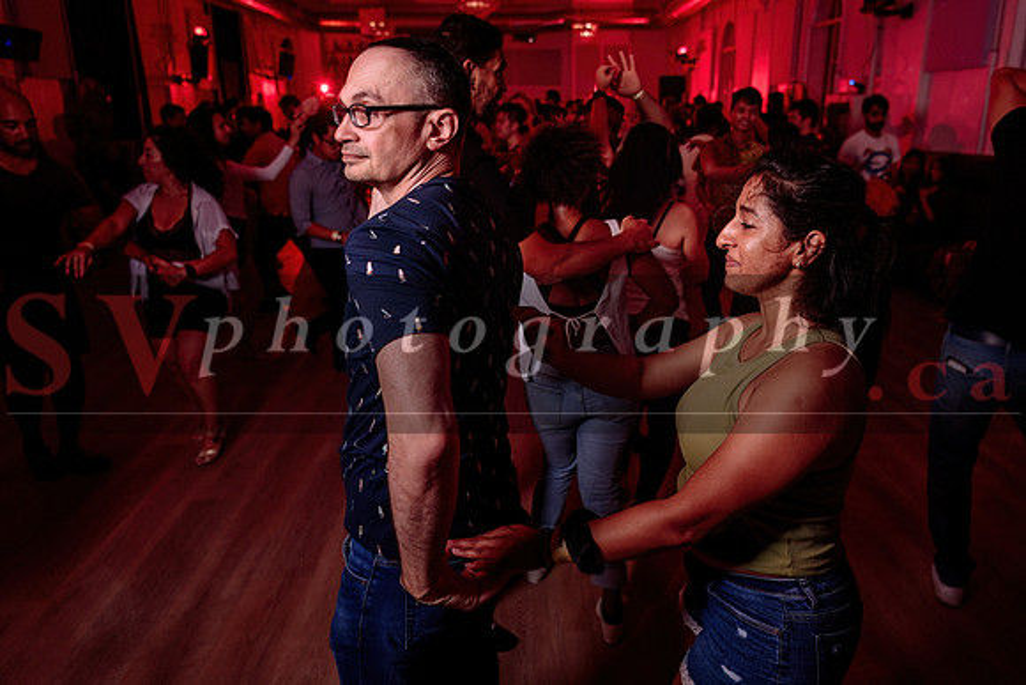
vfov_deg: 50.0
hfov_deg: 69.8
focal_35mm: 26
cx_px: 550
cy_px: 318
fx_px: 734
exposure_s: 1/60
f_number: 3.2
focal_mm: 24
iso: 800
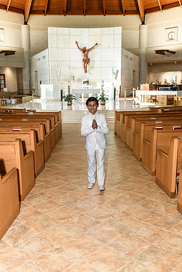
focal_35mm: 35
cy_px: 136
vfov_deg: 54.4
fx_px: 265
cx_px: 91
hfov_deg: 37.9
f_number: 3.5
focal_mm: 35
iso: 250
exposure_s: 1/160
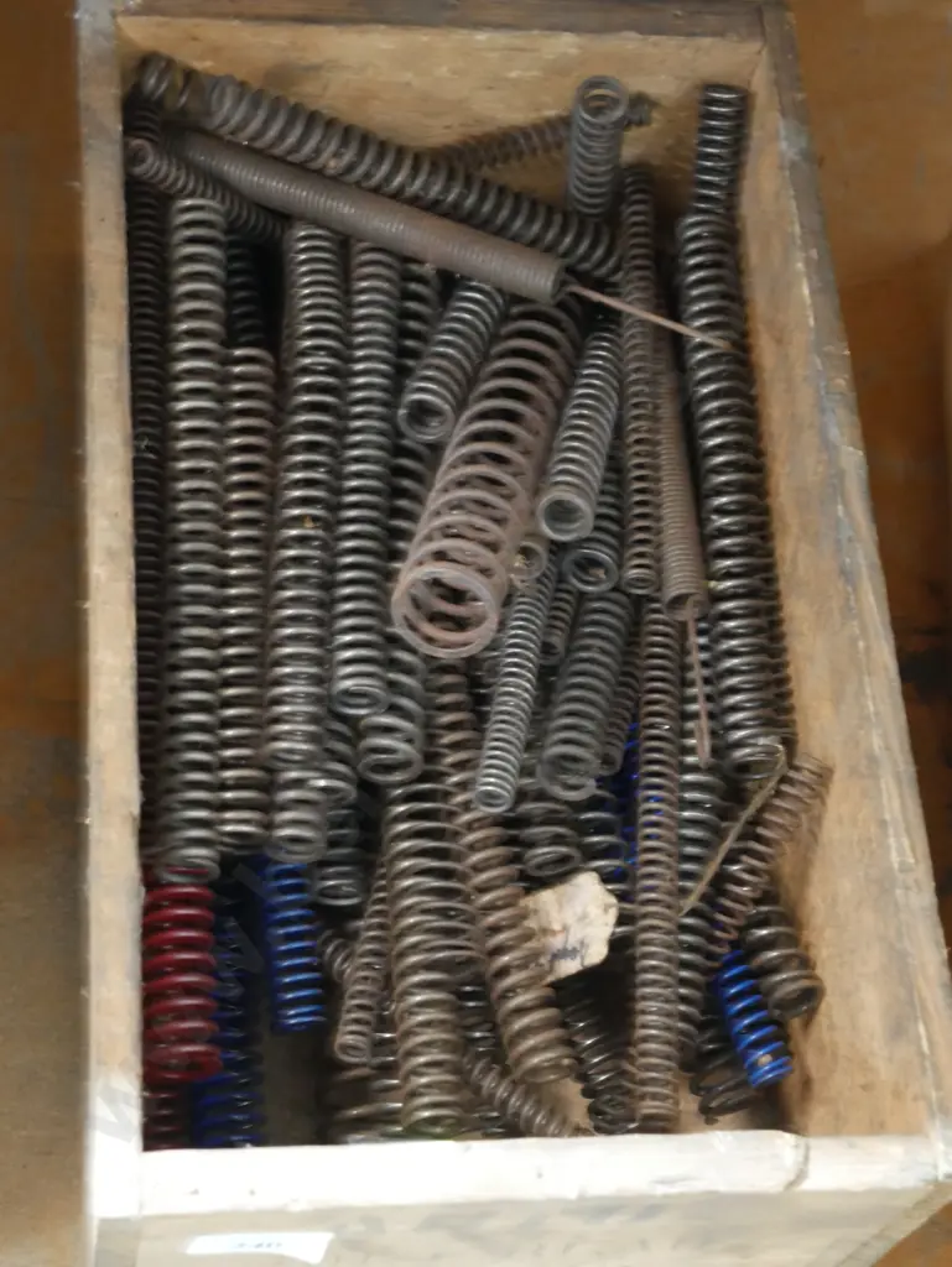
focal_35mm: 68
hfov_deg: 21.6
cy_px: 634
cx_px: 476
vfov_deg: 28.5
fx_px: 2491
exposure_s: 1/8
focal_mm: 34
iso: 3200
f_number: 5.4
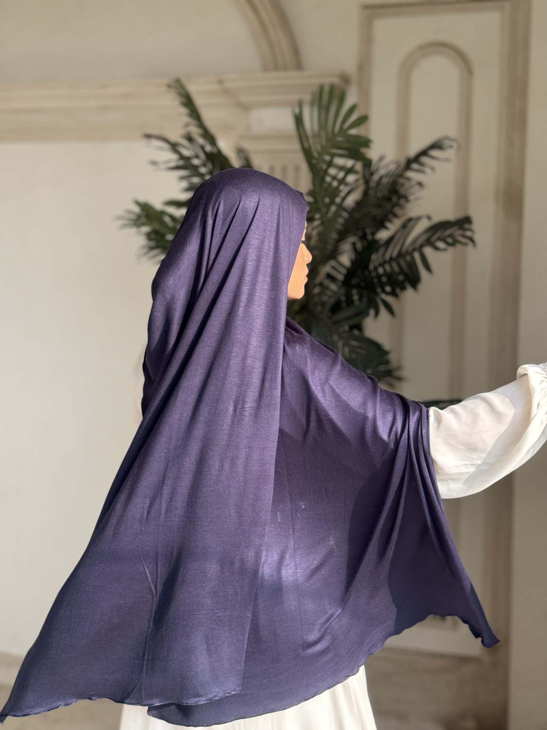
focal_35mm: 48
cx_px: 274
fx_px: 1011
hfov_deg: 30.3
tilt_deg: -3.6
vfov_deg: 39.7
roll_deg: -0.5
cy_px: 365
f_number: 1.78
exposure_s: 1/700
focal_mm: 6.76
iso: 64
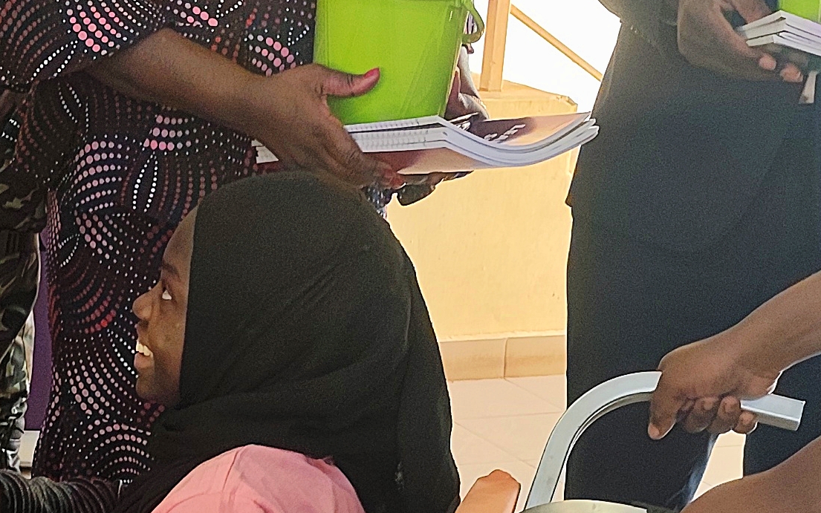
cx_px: 43
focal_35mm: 90
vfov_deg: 14.5
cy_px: 384
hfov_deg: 22.3
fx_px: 2014
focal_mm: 6.19
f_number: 1.65
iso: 250
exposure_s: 1/33.6
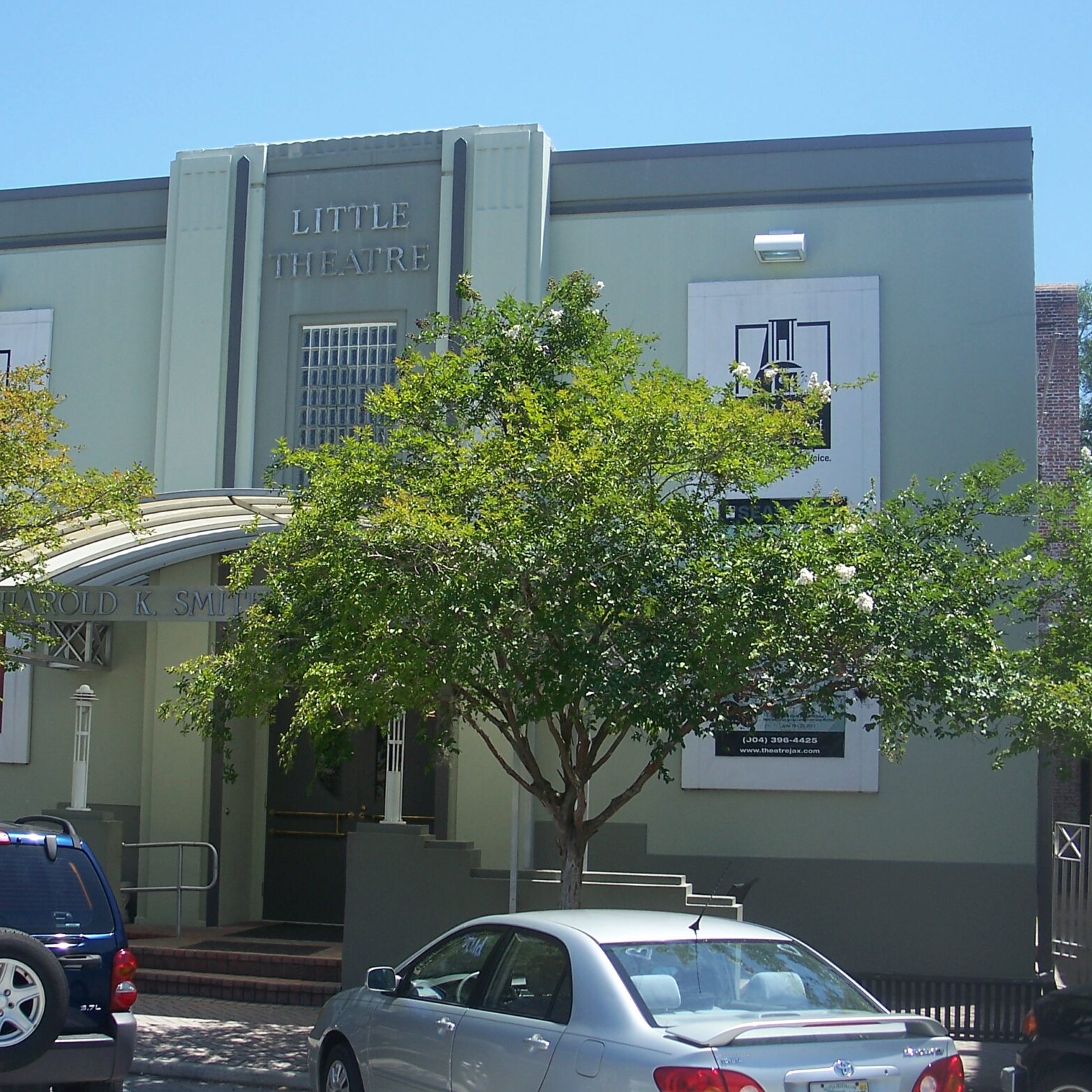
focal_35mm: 54
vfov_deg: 31.6
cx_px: 369
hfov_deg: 31.4
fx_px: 1927
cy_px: 591
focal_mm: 7.8
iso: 64
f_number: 2.8
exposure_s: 1/640
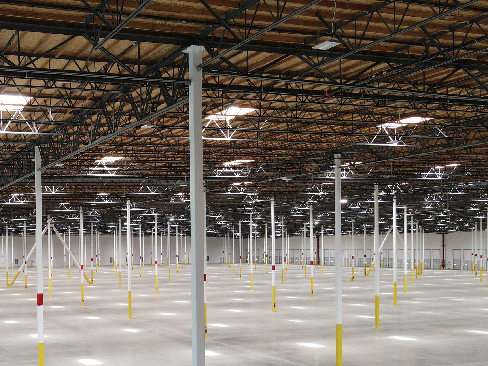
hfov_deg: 41.8
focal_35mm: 44
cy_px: 274
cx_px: 127
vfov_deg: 32.3
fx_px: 620
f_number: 2.8
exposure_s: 1/15
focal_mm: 4.5
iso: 160
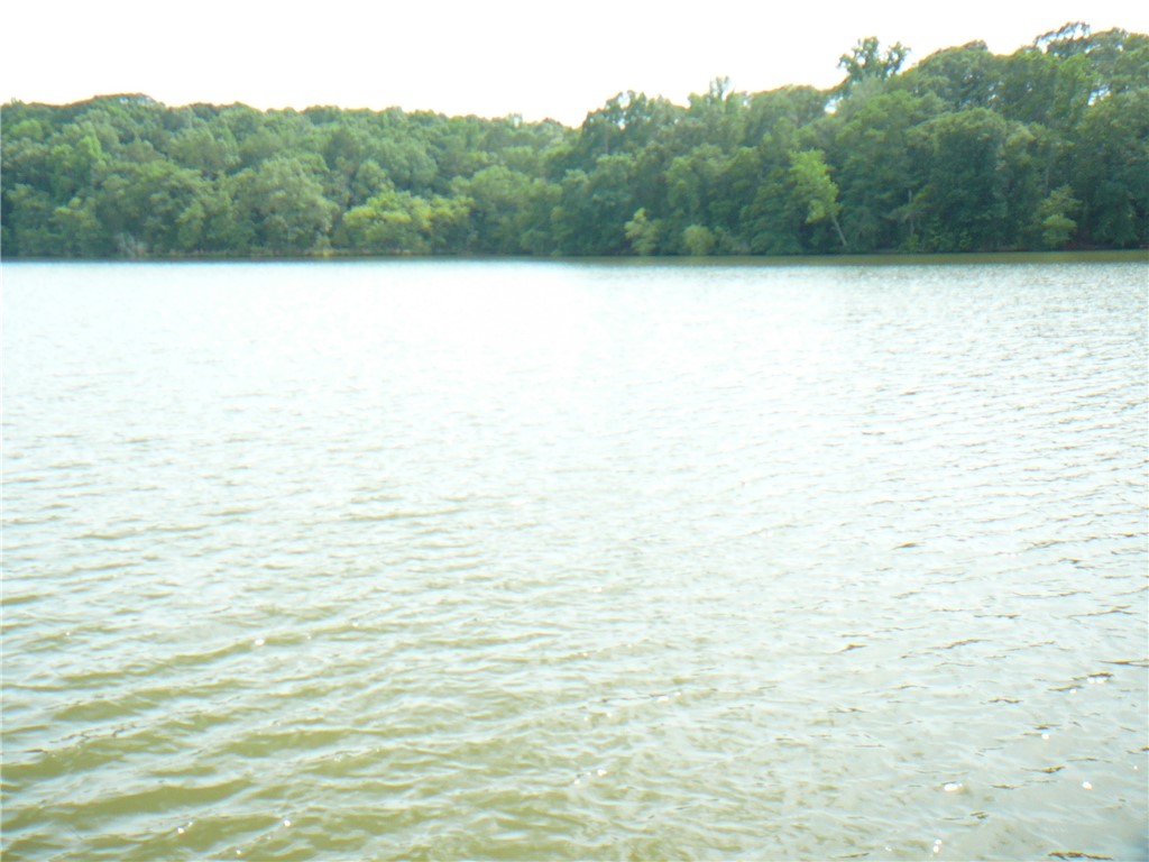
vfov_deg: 40.7
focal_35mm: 35
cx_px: 574
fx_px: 1162
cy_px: 431
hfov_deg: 52.6
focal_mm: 5.2
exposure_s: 1/320
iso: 80
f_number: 2.8
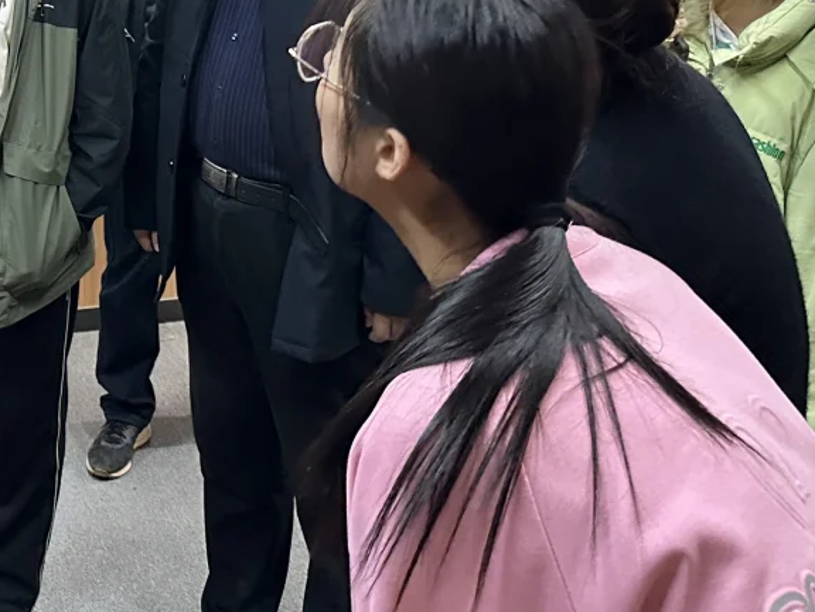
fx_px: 1413
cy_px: -74
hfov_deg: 30.3
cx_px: 37
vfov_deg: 22.9
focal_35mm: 60
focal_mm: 6.86
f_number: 1.78
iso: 640
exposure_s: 1/50
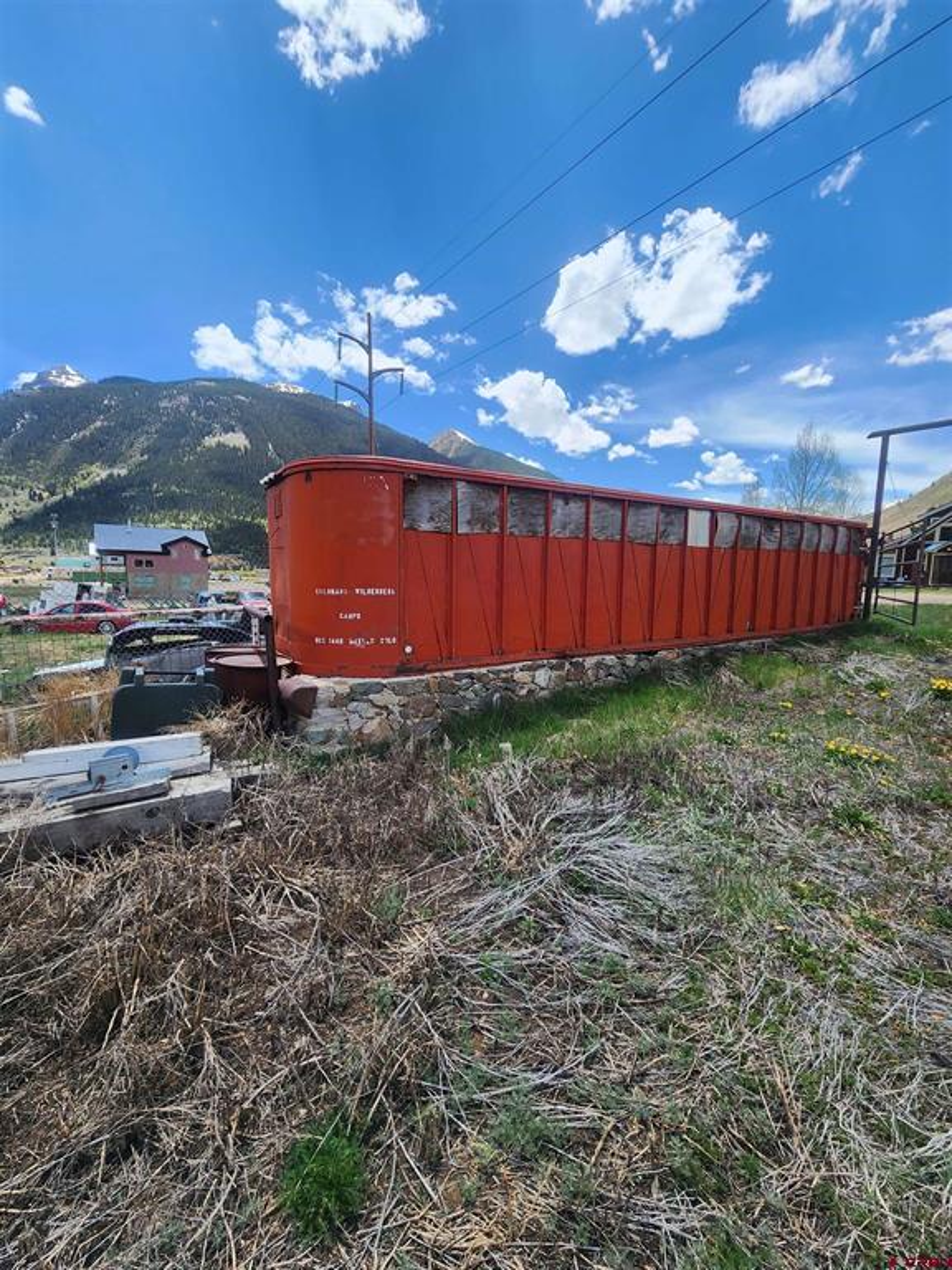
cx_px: 476
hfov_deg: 89.9
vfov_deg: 106.2
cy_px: 635
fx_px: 477
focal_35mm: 13
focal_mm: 2.2
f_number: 2.2
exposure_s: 1/1093
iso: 50
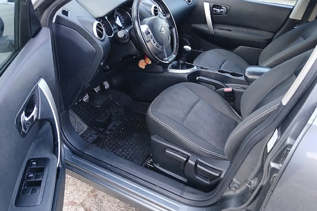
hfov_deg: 65.5
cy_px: 97
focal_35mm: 28
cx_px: 163
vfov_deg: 46.4
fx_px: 247
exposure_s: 1/50.3
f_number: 1.8
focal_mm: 3.98
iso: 200
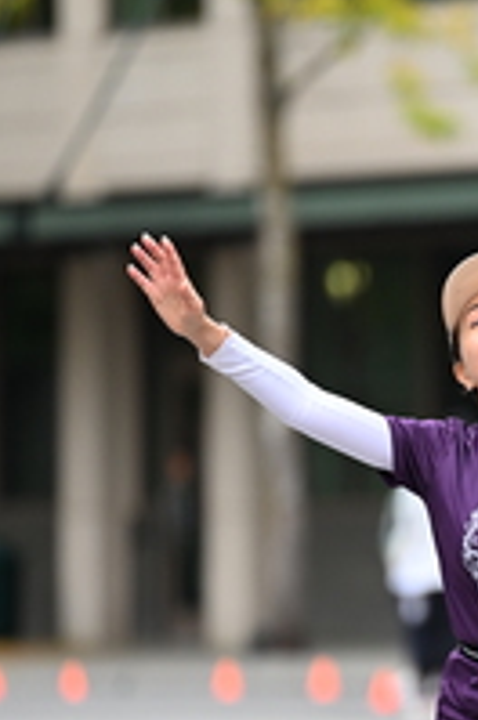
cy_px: 499
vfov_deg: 3.7
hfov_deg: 2.5
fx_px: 11072
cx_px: 592
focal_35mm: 554
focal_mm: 200
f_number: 2.8
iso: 640
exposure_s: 1/2000
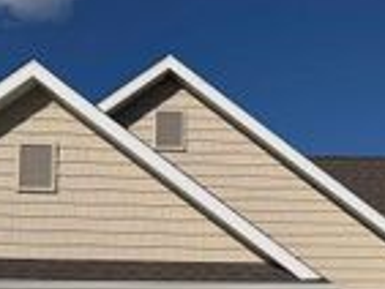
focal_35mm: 85
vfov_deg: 16.7
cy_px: 337
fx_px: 946
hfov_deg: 22.9
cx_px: 254
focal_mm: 6.76
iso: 80
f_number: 1.78
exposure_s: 1/14286
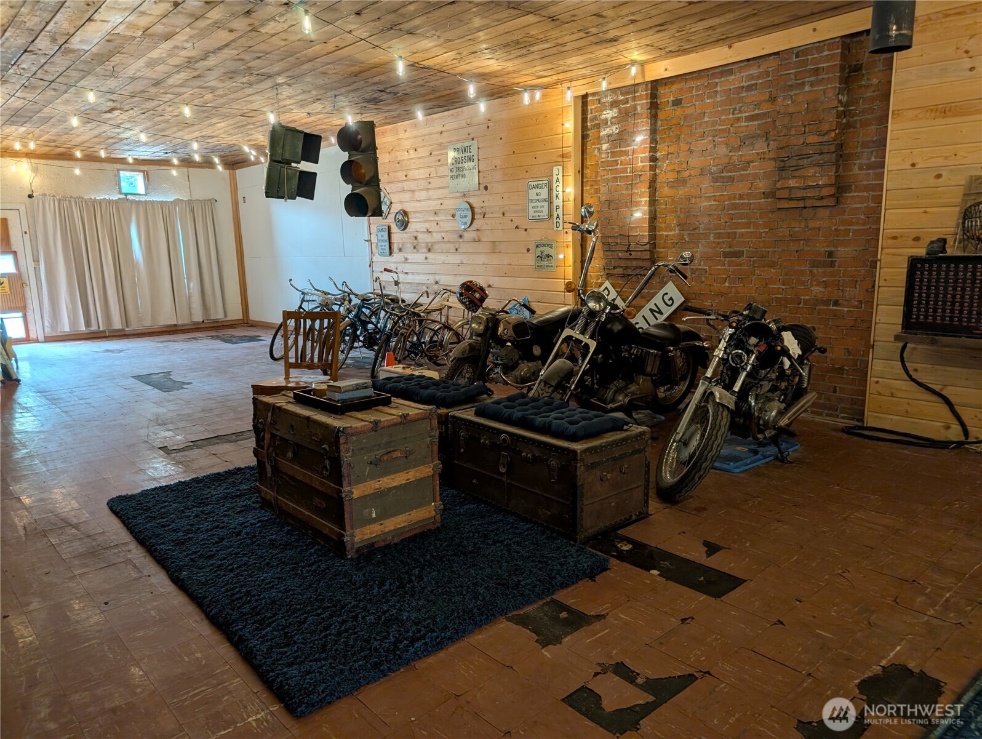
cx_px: 491
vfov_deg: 56.9
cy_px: 370
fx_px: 682
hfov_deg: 71.5
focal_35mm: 24
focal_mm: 6.9
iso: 20
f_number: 1.68
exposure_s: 1/20
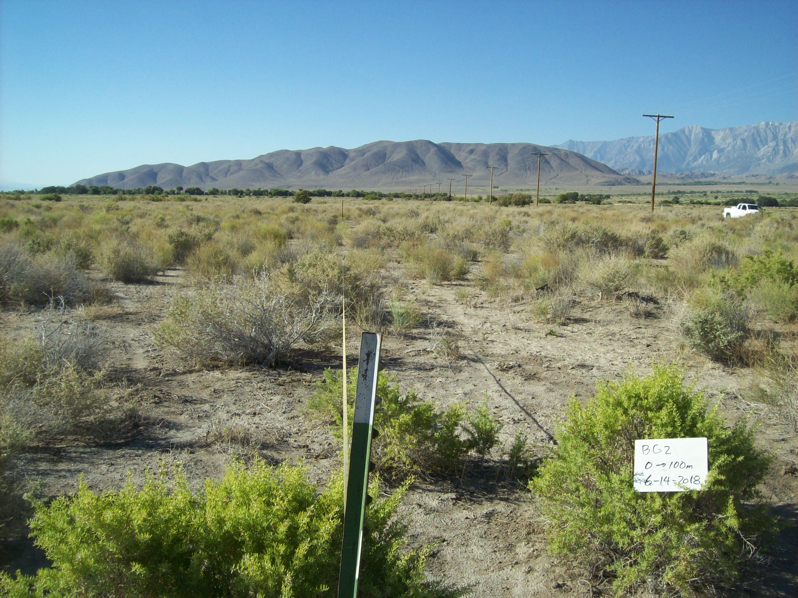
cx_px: 399
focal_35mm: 36
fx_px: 830
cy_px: 299
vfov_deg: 39.6
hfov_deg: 51.4
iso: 80
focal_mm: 6
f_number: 4.8
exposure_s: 1/562
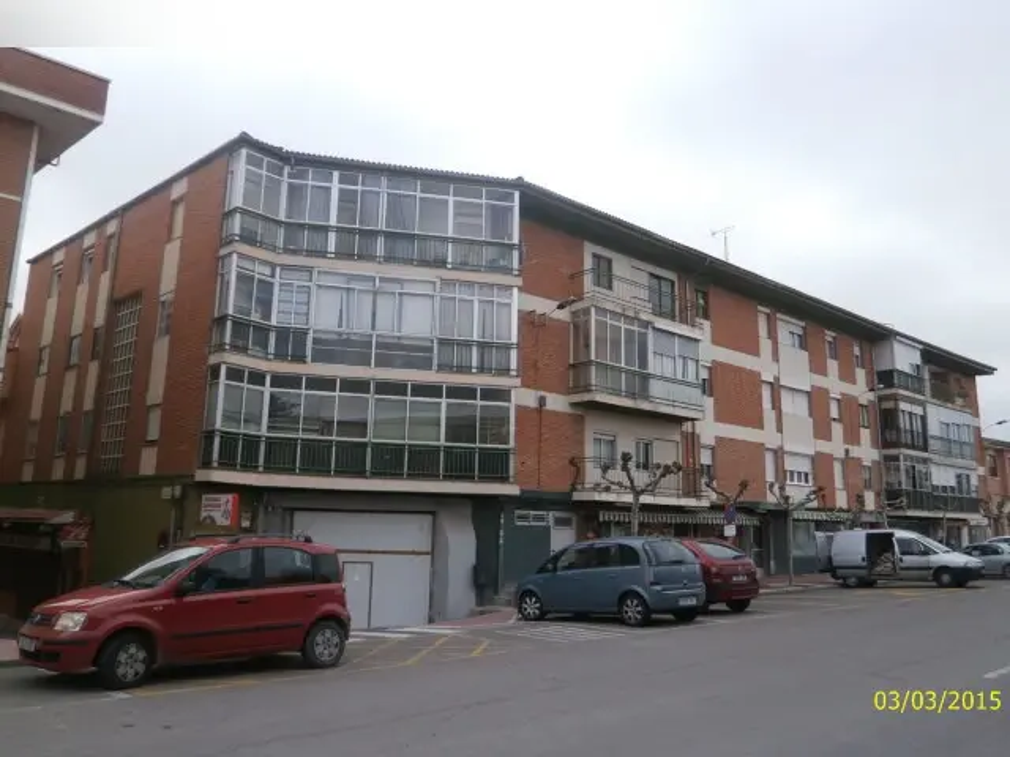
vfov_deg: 53.1
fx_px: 759
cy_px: 378
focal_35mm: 26
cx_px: 505
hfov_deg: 67.3
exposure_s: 1/1000
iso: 100
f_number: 2.8
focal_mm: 4.7
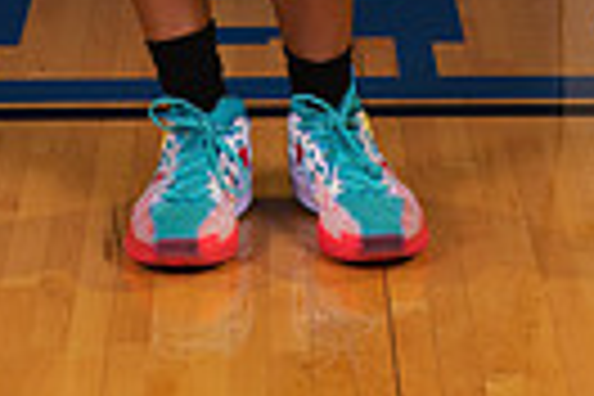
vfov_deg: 6.2
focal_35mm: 212
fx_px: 3498
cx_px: 180
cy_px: -562
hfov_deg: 9.7
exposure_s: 1/320
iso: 320
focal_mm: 62
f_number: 7.1
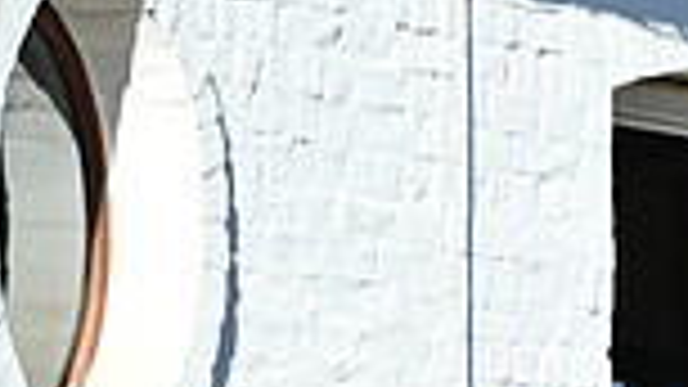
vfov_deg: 2.5
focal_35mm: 478
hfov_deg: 4.5
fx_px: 8719
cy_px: 569
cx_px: 1196
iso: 640
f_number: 6.3
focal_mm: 120
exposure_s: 1/1600
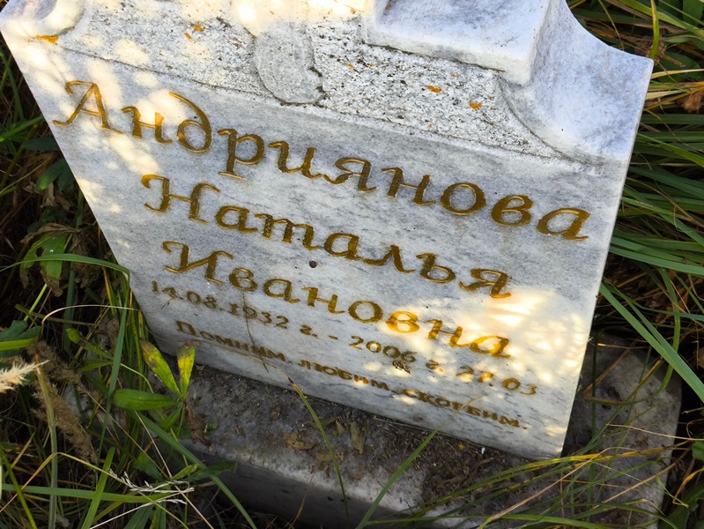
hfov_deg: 38.2
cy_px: 264
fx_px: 1017
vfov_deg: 29.1
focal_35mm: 50
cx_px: 352
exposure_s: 1/207
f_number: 1.7
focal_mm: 4.71
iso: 50
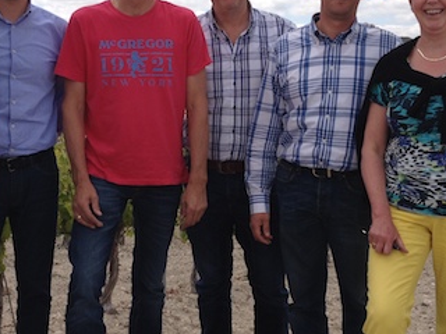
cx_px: 188
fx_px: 902
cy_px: 160
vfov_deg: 21.0
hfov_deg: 27.7
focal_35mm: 70
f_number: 2.4
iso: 50
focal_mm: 4.28
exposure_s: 1/1783
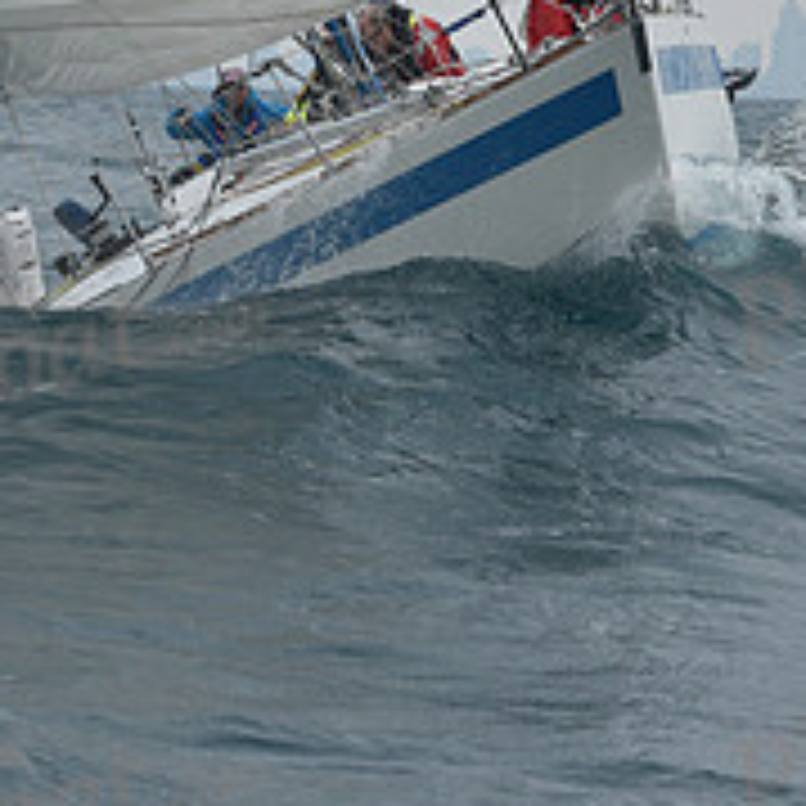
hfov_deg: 6.9
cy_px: 83
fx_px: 6665
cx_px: 504
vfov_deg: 6.9
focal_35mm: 253
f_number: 8
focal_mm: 92
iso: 250
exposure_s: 1/800
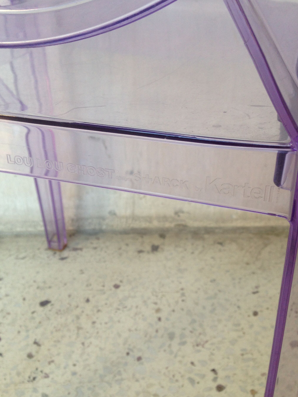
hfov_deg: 36.0
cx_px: 152
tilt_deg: -30.5
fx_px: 459
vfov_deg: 46.8
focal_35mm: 40
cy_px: 188
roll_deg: +2.6
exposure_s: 1/40
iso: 50
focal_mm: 4.12
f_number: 2.4
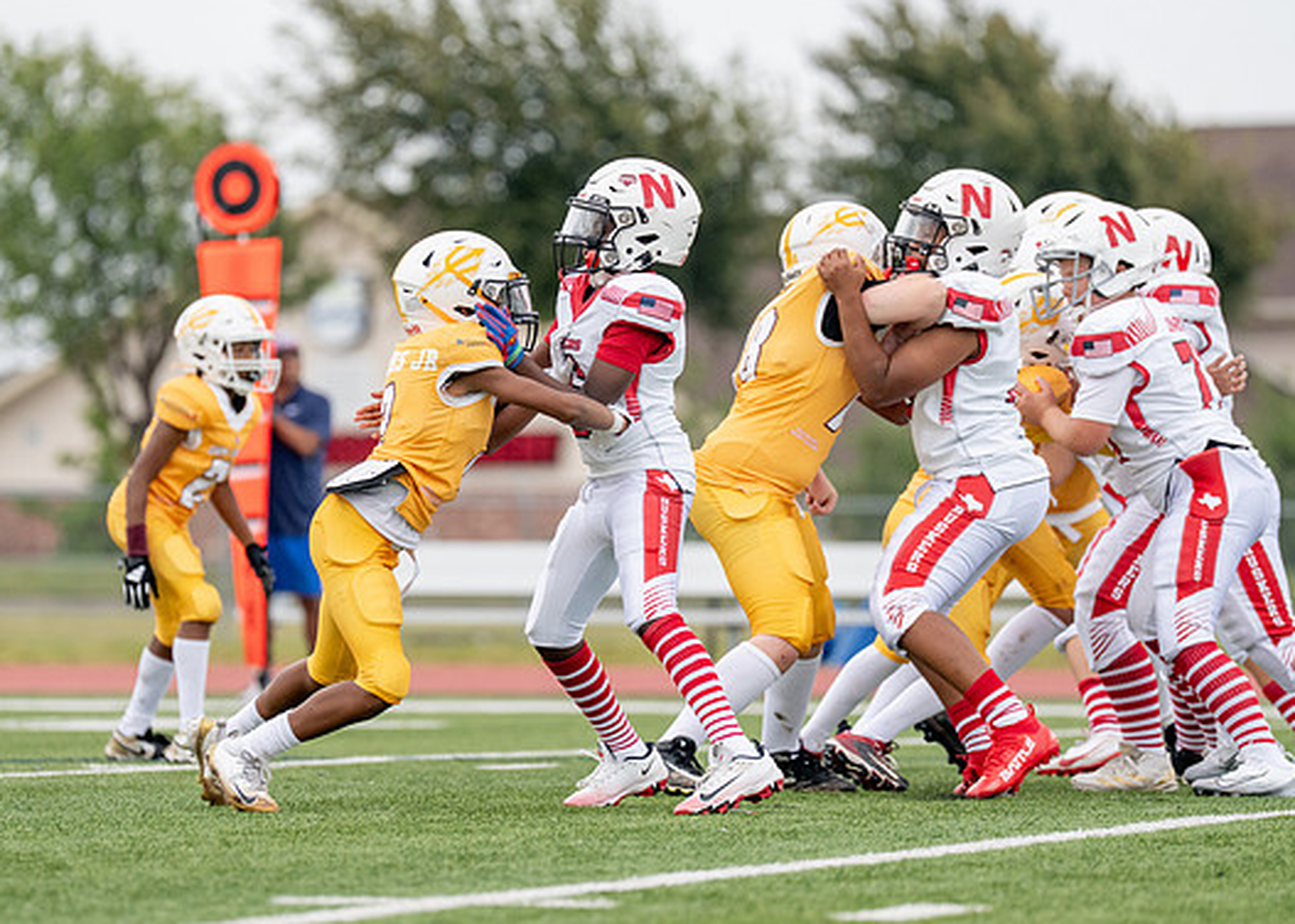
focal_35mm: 333
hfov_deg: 6.1
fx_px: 12243
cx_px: 549
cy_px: 525
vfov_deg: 4.3
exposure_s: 1/2000
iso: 400
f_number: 2.8
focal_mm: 200
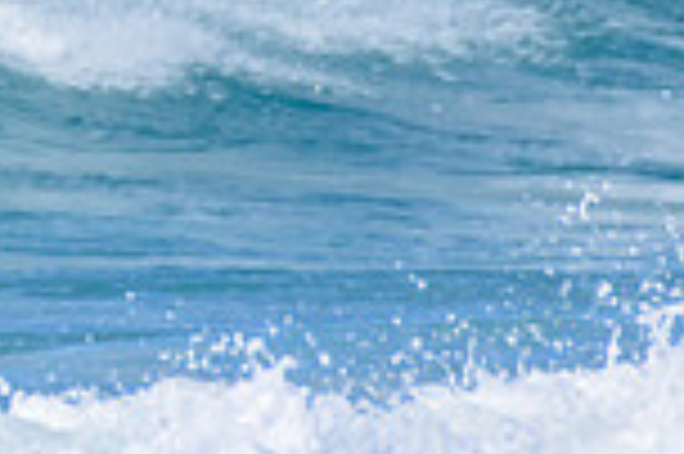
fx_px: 72368
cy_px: -187
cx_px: -418
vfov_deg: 0.4
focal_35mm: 3813
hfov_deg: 0.5
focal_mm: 1000
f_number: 11
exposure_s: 1/2000
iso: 1000
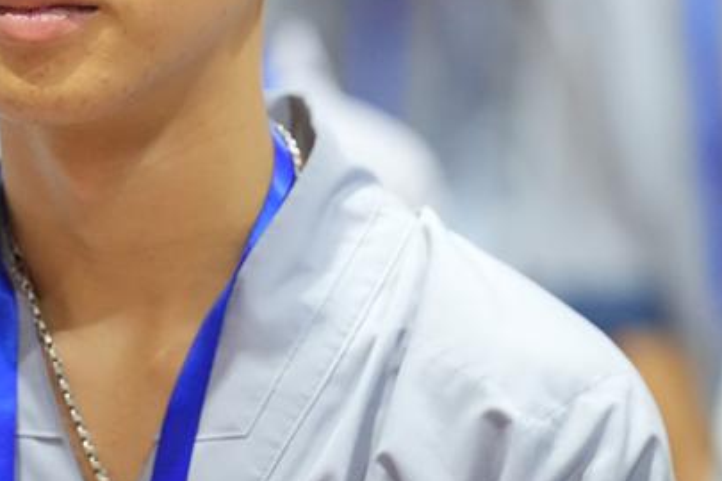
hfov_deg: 3.5
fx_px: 11712
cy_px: 62
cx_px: 84
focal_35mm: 584
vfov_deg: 2.4
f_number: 2.8
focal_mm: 197
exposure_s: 1/100
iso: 4000
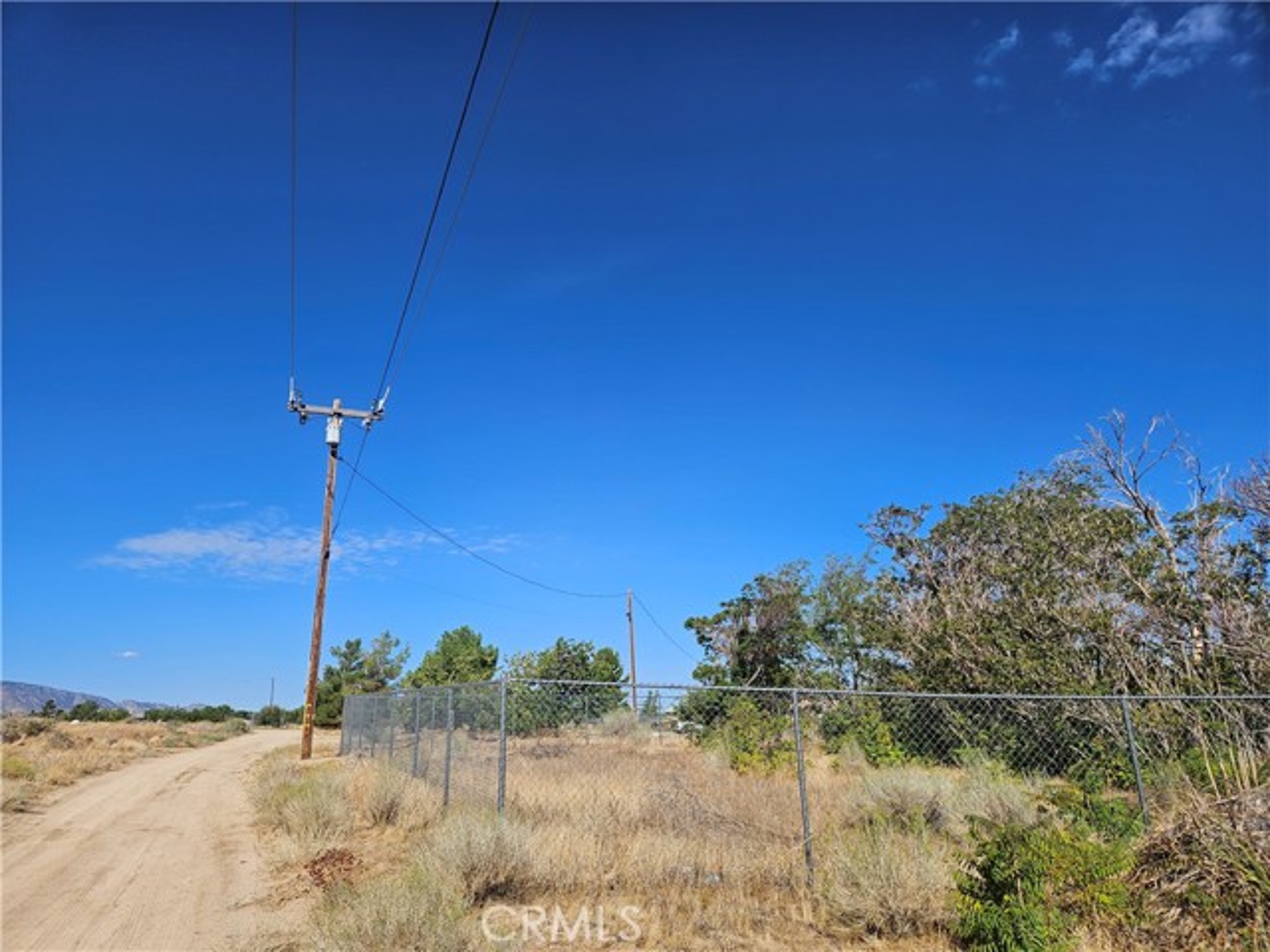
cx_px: 635
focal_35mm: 23
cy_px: 476
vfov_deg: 58.9
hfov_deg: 73.9
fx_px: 844
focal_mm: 5.4
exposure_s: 1/2628
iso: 25
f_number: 1.8
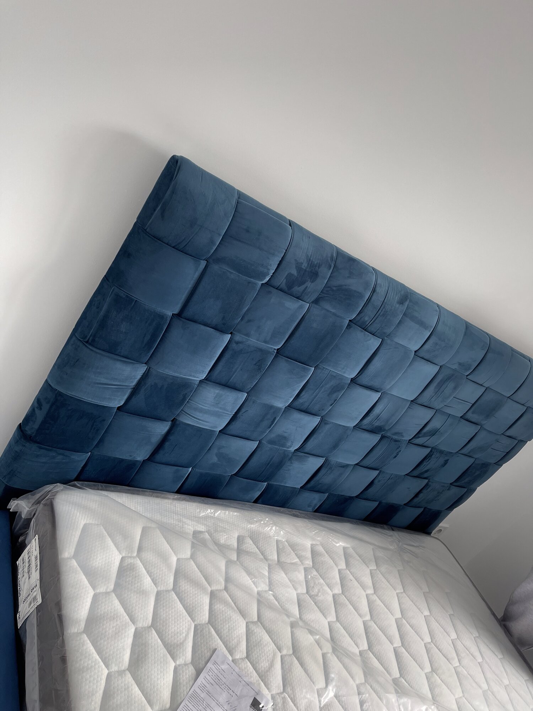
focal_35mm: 26
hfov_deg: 53.1
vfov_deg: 67.3
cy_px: 356
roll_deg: -37.0
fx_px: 534
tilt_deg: -22.3
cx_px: 266
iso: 80
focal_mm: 5.1
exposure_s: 1/121
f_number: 1.6
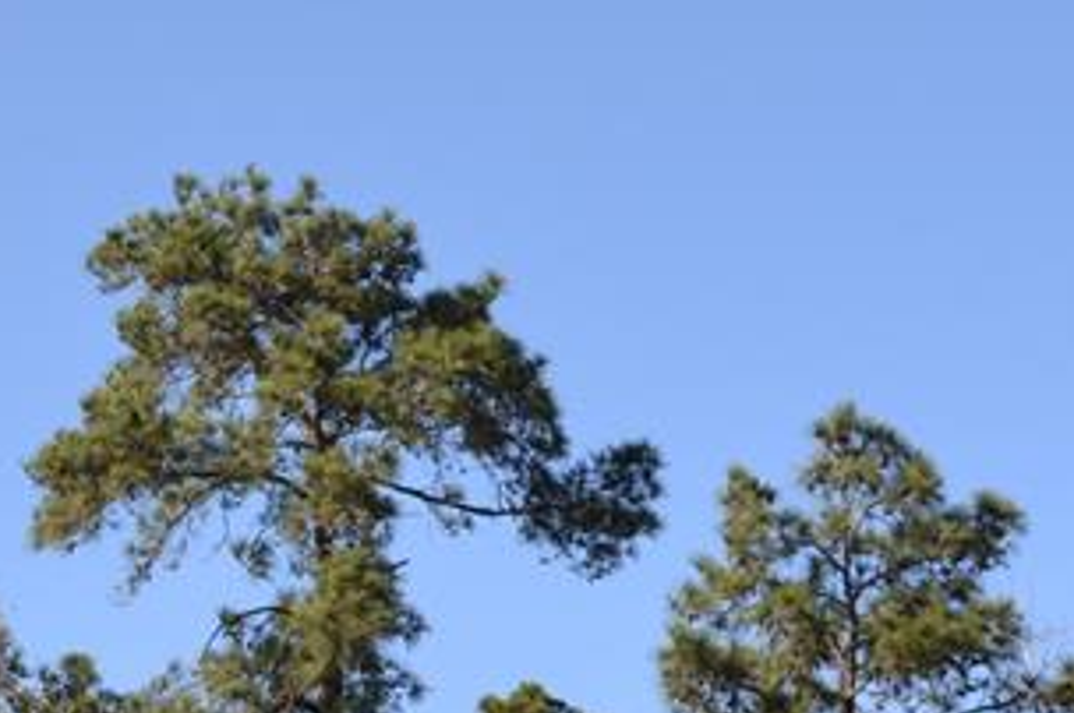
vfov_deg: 7.9
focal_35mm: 172
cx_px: -374
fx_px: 5126
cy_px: 971
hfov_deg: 11.6
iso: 100
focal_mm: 34
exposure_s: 1/200
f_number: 7.1
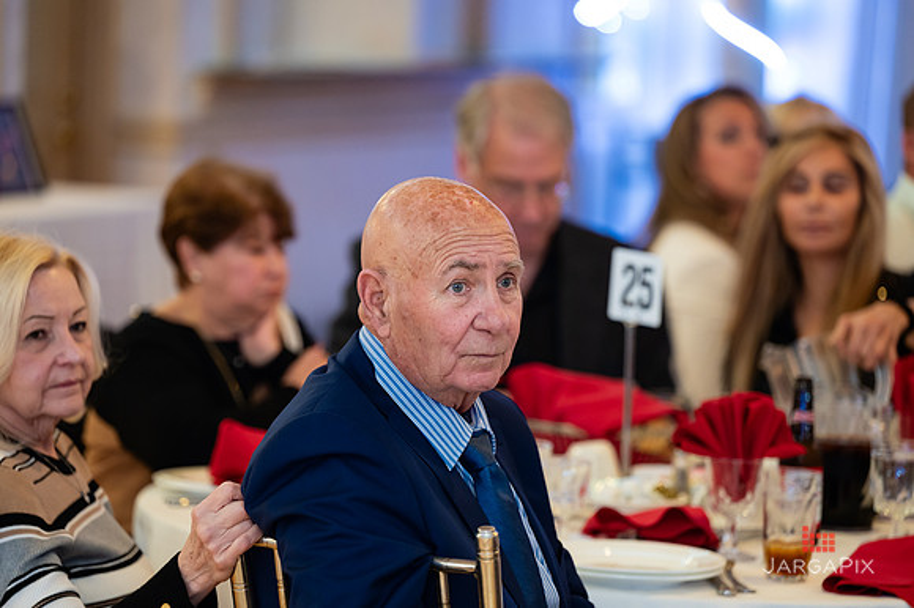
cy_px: 304
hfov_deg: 13.8
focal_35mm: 149
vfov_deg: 9.2
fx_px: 3774
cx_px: 457
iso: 1600
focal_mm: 145
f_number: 3.2
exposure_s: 1/125
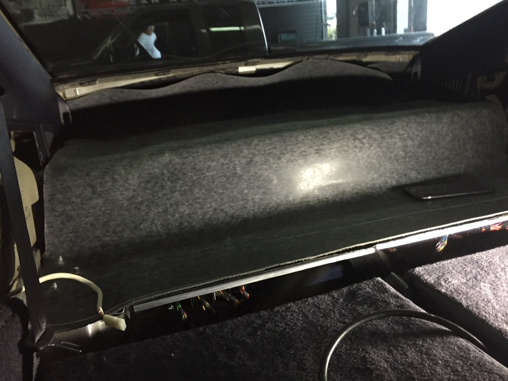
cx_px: 254
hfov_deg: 61.7
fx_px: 426
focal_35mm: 29
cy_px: 190
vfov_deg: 48.2
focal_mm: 4.15
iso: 250
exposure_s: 1/15
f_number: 2.2
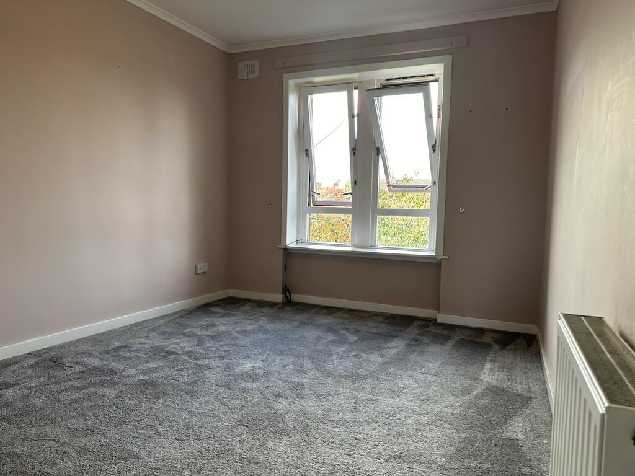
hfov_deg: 71.6
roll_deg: -1.3
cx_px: 318
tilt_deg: -4.1
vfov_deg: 56.8
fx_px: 440
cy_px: 238
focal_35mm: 24
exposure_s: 1/100
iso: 64
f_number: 1.78
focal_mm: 6.86
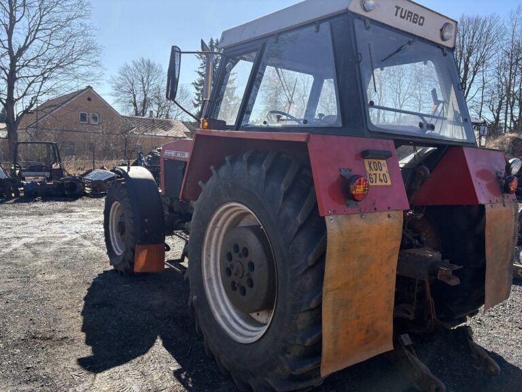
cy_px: 196
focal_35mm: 26
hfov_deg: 67.3
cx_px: 261
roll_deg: -2.7
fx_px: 392
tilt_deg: -6.3
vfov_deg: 53.1
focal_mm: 5.96
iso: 50
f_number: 1.6
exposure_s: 1/2747
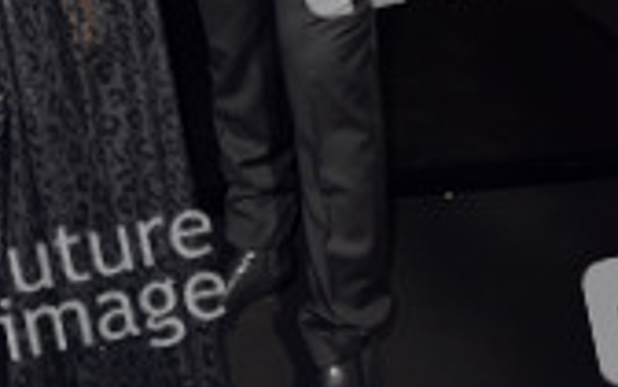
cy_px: -254
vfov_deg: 14.0
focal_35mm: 85
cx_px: 143
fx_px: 1432
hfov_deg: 24.1
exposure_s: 1/200
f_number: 6.3
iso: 1250
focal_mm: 35
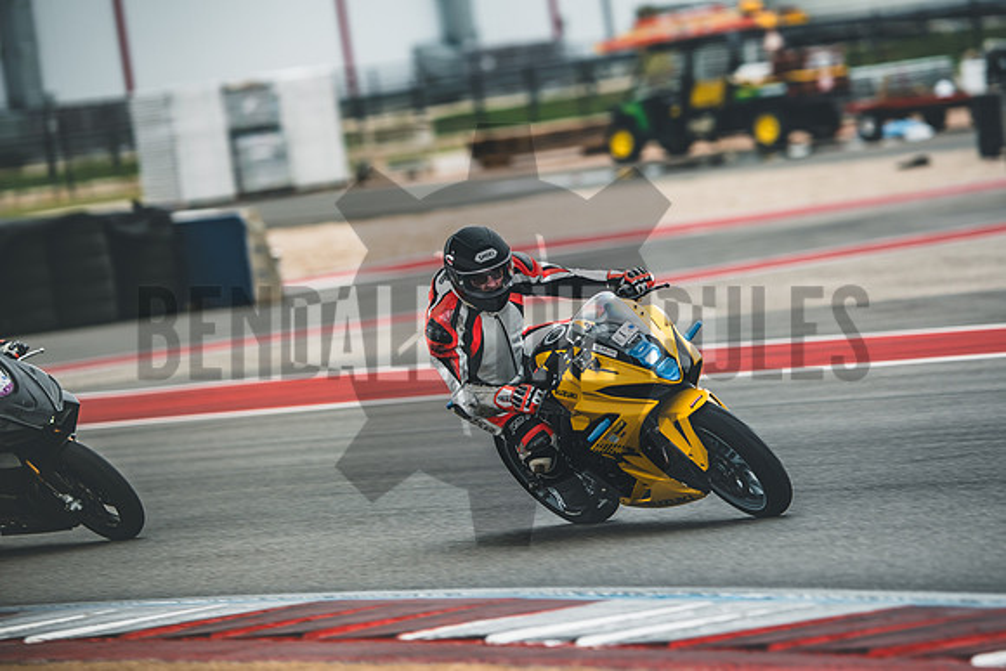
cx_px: 503
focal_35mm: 300
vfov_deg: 4.6
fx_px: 8385
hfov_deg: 6.9
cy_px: 336
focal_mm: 200
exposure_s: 1/500
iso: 160
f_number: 2.5
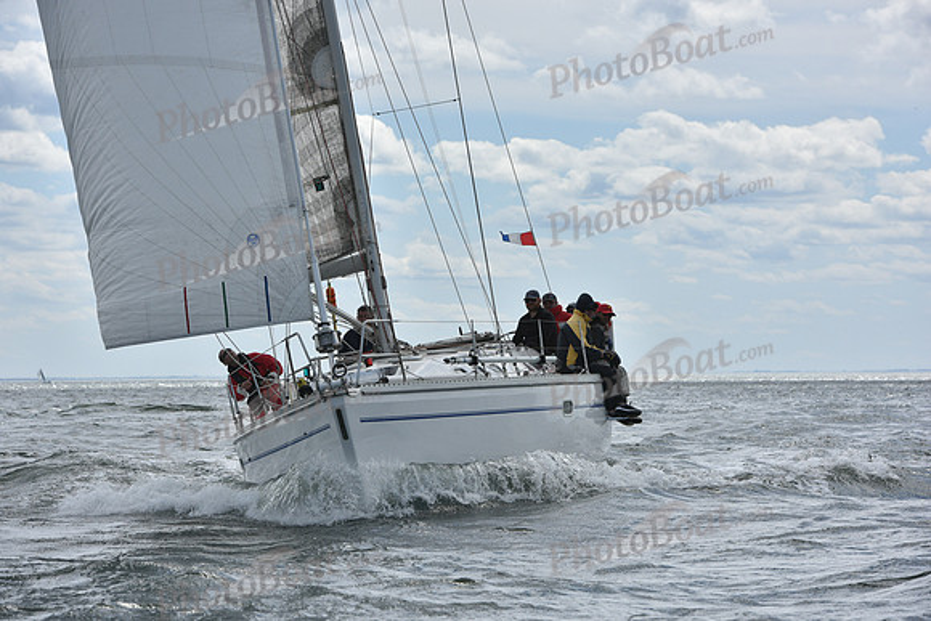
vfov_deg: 8.6
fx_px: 4139
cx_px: 466
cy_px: 310
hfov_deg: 12.8
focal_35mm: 160
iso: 320
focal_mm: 160
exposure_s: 1/1000
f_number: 11
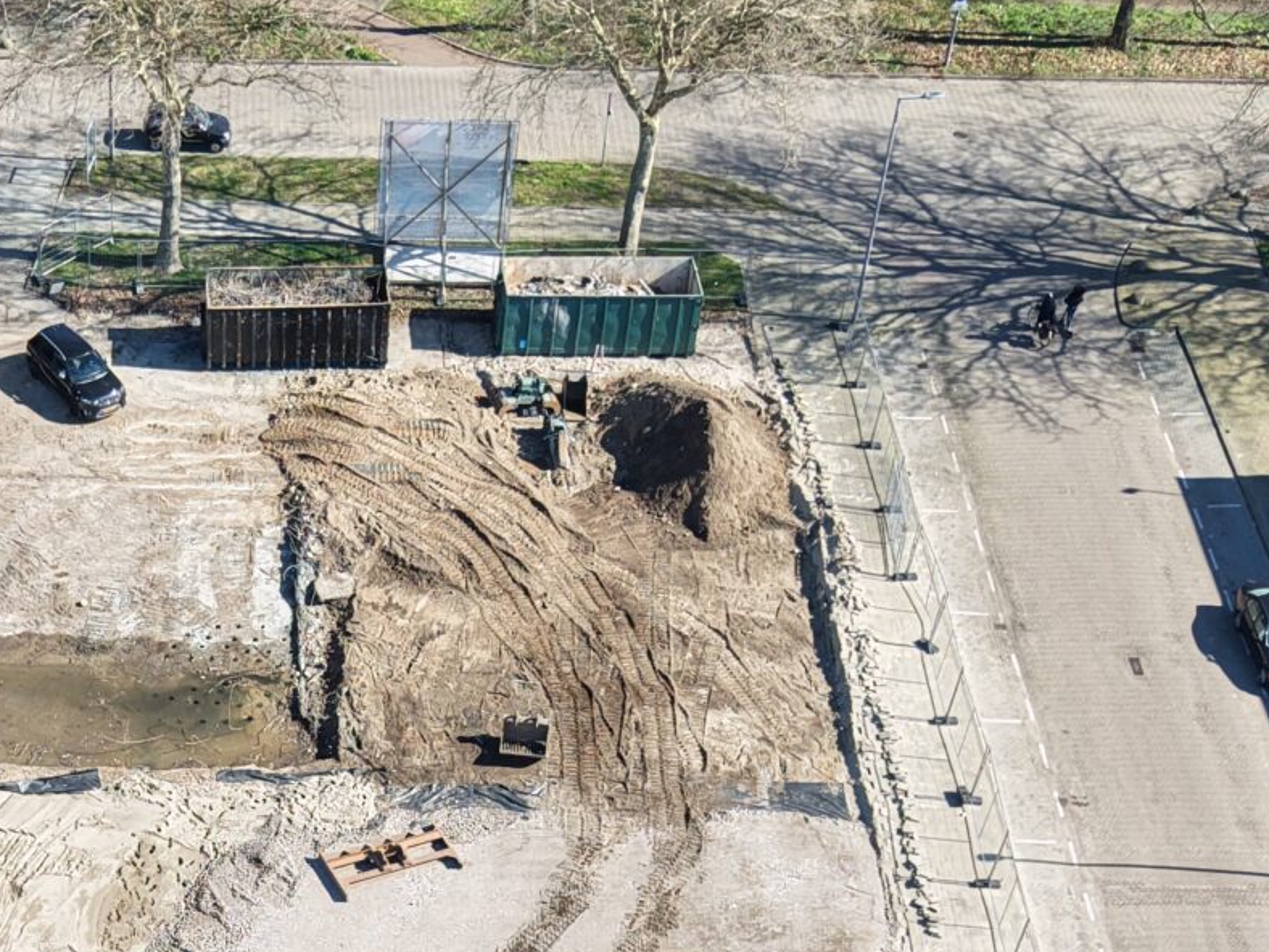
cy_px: 1103
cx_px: 211
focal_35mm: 78
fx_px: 2859
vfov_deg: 18.1
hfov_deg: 24.5
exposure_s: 1/120
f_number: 1.8
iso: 100
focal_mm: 8.67
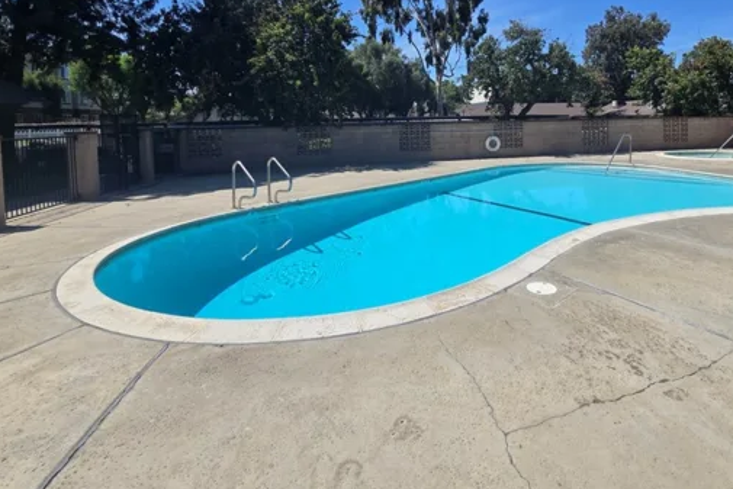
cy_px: 132
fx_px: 407
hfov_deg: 82.8
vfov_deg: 59.2
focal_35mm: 20
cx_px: 446
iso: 50
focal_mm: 2.2
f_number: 2.2
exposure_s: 1/3177
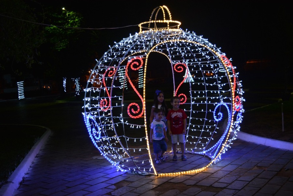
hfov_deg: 43.6
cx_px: 146
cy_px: 98
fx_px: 366
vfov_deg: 29.9
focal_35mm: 45
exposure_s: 1/50
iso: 800
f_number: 4.2
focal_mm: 30
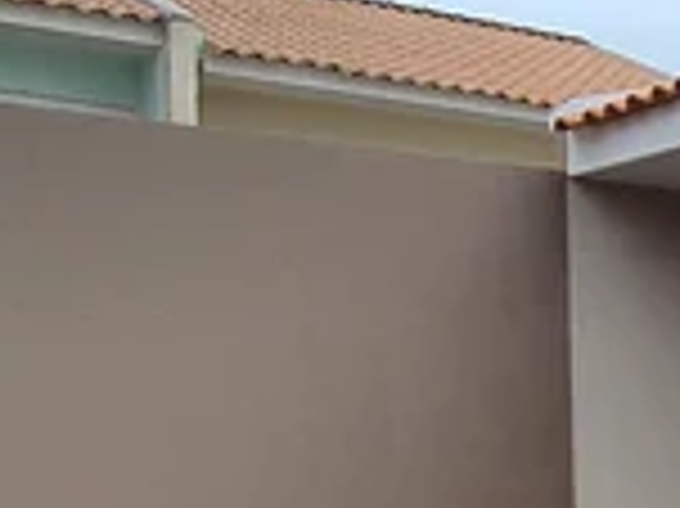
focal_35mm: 71
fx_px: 1394
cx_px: 1238
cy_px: 510
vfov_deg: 20.0
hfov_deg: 19.8
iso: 50
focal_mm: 1.74
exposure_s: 1/642
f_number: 2.2
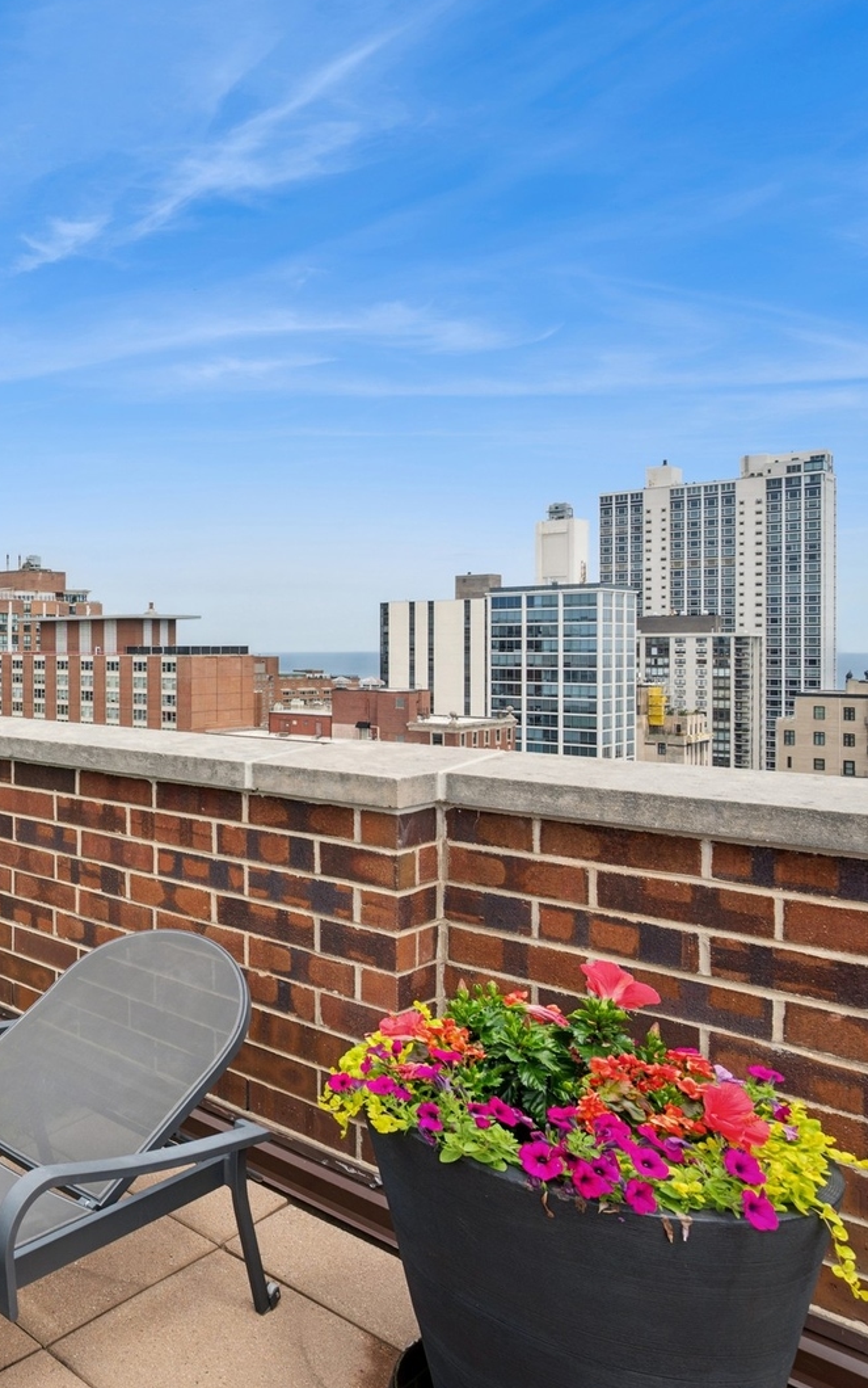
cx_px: -191
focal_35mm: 25
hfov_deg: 36.8
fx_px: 945
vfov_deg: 72.5
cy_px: 689
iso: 200
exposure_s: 1/125
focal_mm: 16
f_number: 9.5
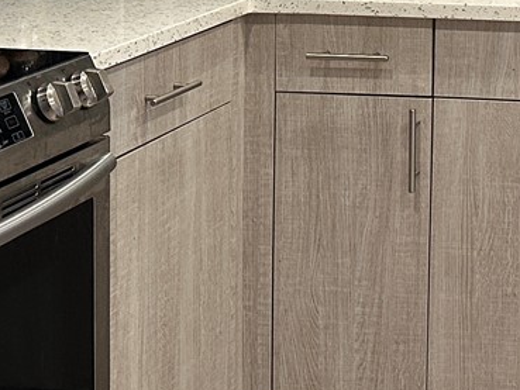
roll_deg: -1.8
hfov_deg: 17.2
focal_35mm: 104
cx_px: 754
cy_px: -189
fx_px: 1563
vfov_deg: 13.4
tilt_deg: -3.1
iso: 200
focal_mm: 6.86
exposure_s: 1/120
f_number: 1.78
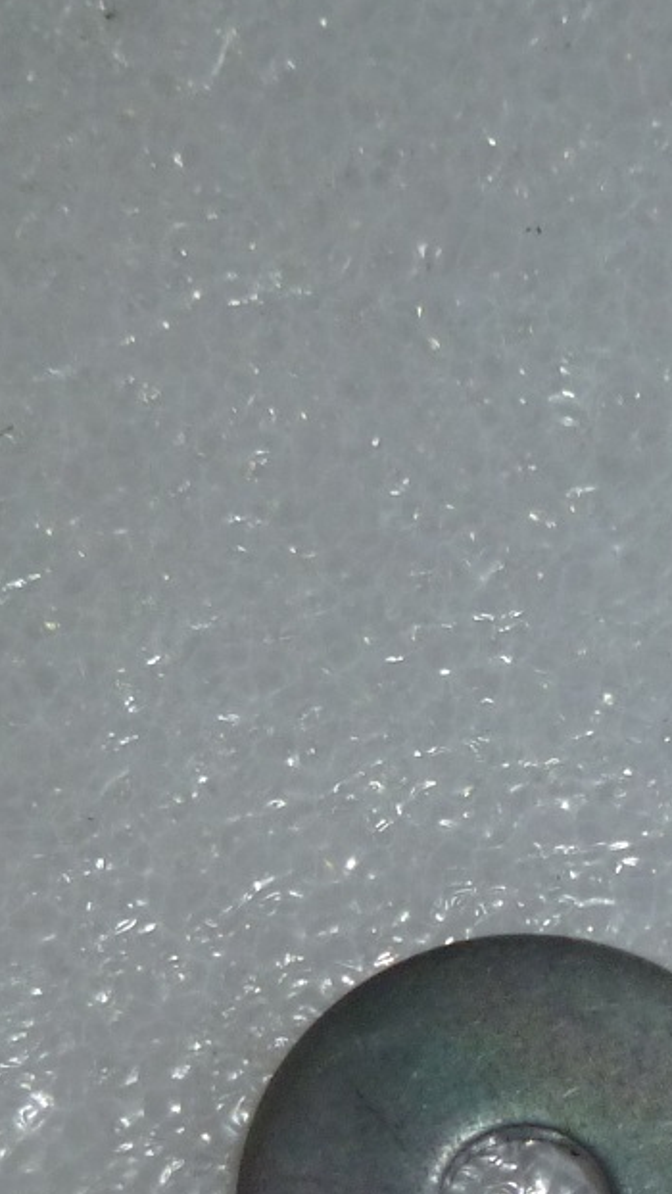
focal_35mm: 106
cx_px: 641
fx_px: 3357
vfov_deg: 19.5
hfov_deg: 11.3
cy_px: 1255
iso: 125
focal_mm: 5
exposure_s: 1/30
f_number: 3.3
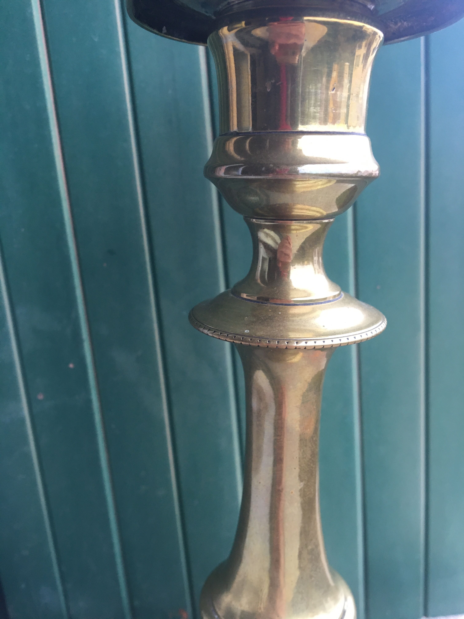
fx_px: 518
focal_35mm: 29
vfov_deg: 61.7
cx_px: 232
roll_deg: +4.1
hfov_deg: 48.2
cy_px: 310
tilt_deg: -14.0
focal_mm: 4.15
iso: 125
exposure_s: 1/33
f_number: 2.2
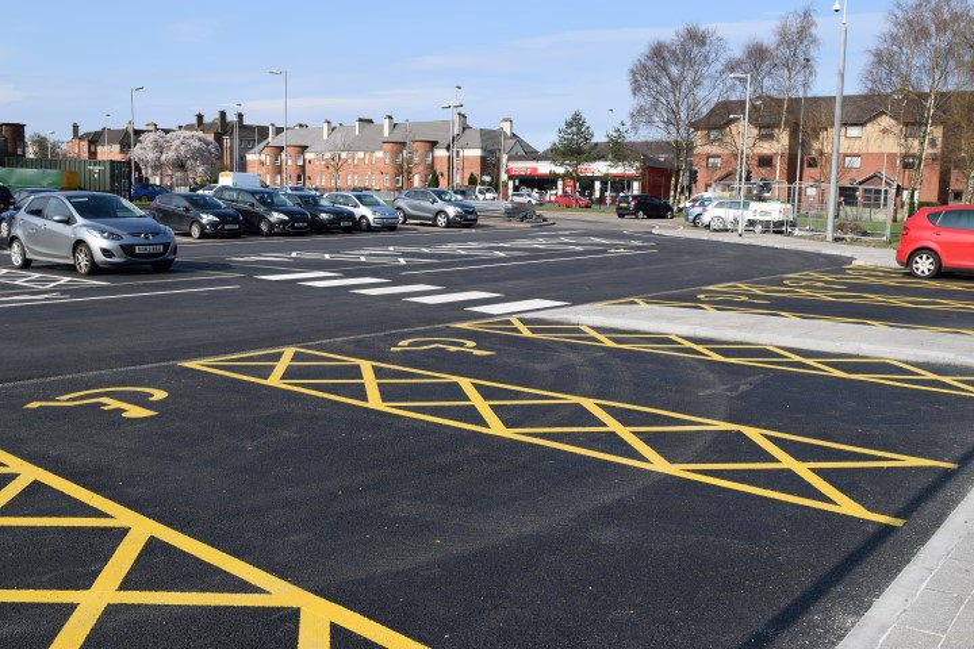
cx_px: 487
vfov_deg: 40.0
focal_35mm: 33
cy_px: 324
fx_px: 893
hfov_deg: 57.2
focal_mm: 22
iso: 200
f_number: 9
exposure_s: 1/320
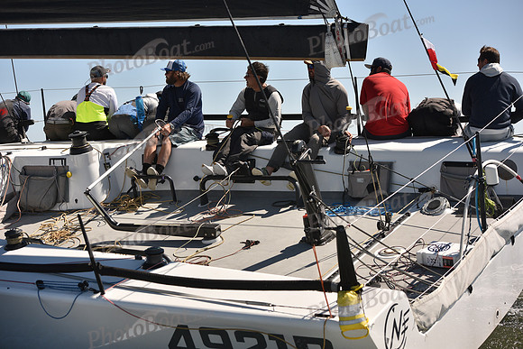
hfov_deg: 28.8
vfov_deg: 19.5
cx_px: 262
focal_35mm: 70
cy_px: 174
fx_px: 1017
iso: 250
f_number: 4.5
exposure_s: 1/1000
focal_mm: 70
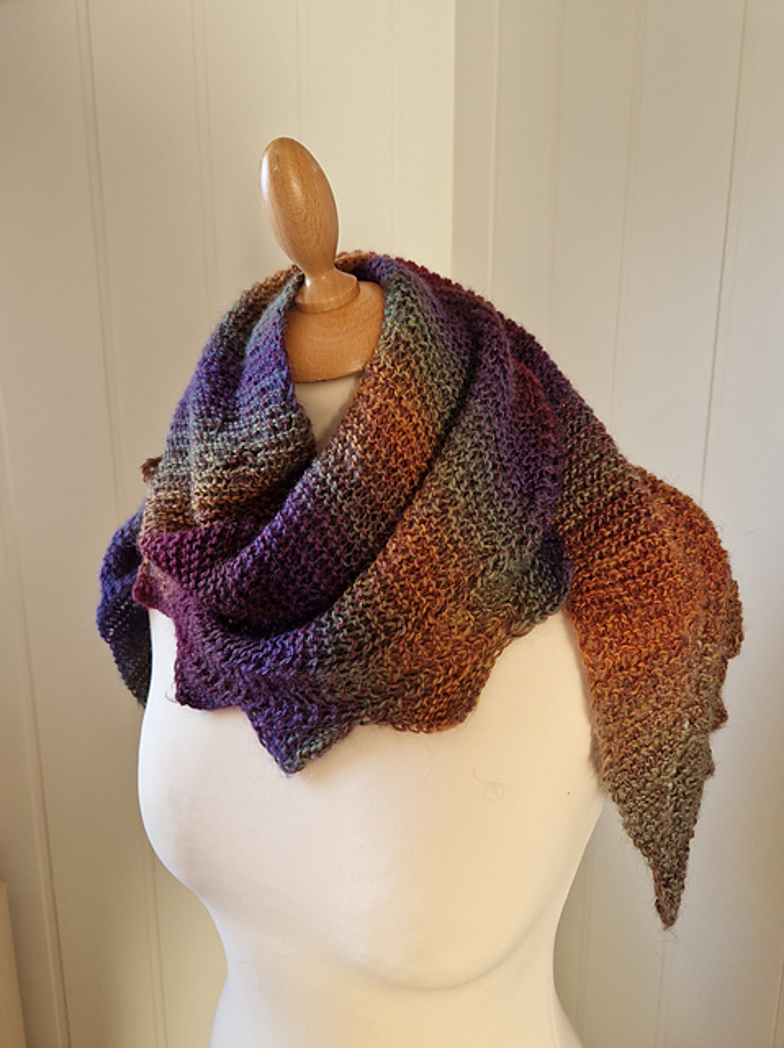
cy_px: 524
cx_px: 392
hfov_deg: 58.8
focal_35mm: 23
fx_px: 695
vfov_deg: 74.0
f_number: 1.8
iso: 50
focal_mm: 5.4
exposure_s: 1/100
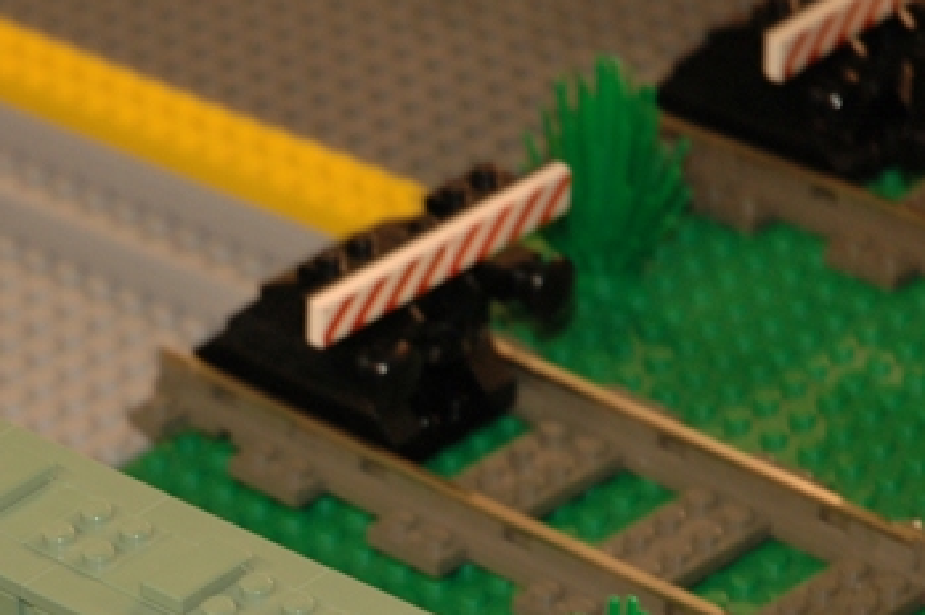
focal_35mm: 241
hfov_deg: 8.5
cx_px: 111
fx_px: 6186
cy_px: 649
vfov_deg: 5.7
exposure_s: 1/60
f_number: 4.5
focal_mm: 70
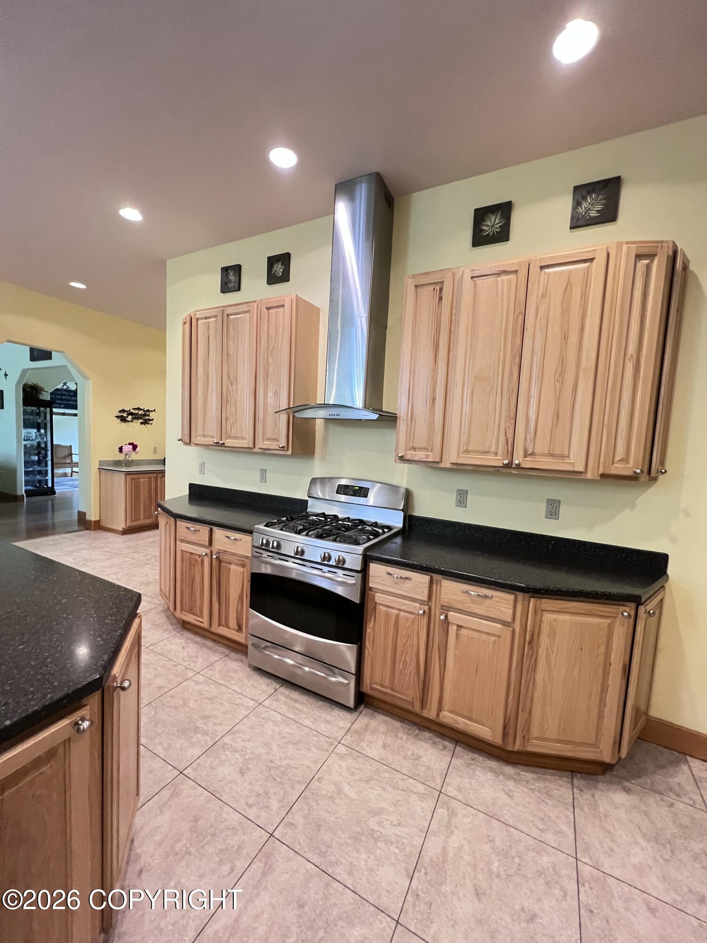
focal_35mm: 13
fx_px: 354
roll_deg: -3.8
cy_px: 472
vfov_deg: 106.2
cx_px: 354
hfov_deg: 89.9
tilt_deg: -5.1
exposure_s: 1/60
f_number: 1.8
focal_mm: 1.57
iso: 640
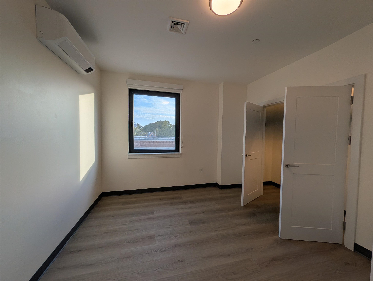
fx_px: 129
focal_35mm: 12
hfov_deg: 110.5
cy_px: 140
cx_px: 186
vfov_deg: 94.6
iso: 45
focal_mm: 2.02
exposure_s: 1/585
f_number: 1.7
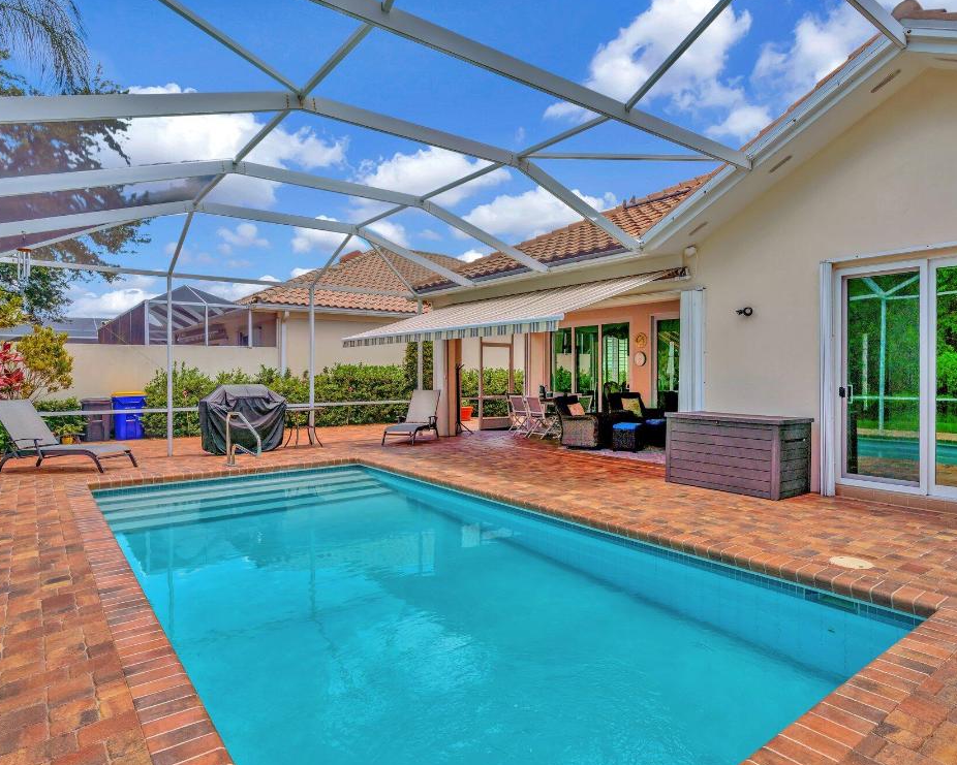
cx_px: 513
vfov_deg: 65.5
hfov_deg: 77.5
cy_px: 390
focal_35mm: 21
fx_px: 595
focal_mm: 18
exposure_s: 1/800
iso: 100
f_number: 5.6
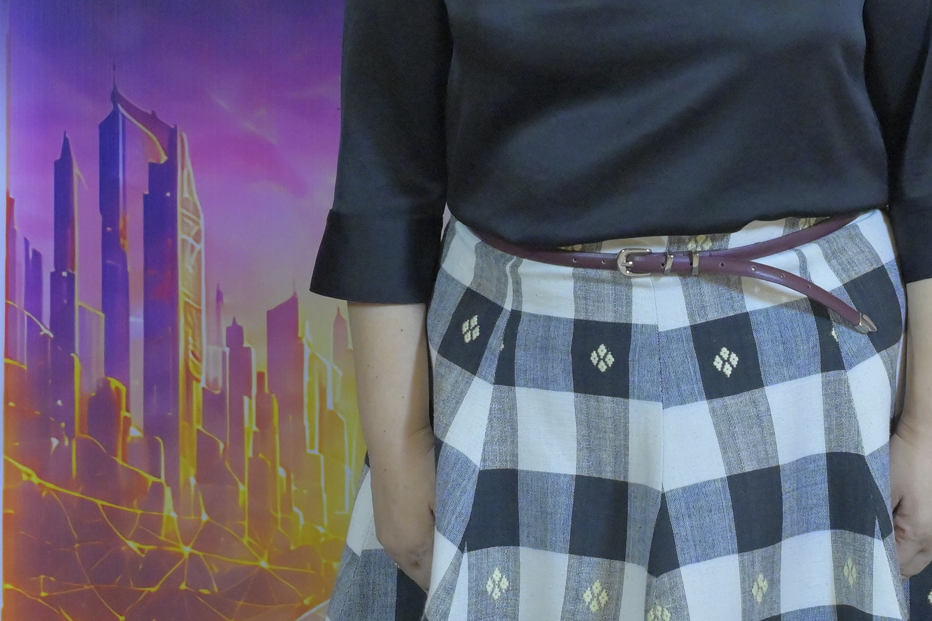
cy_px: -143
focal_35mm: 181
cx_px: 539
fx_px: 4686
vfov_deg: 7.5
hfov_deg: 11.4
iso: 2500
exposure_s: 1/320
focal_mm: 49
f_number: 4
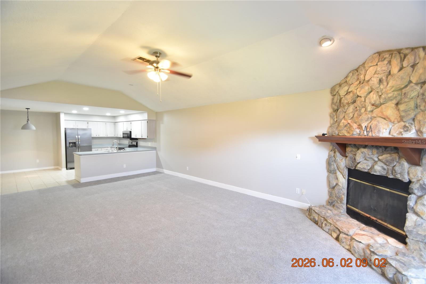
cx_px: 213
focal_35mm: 15
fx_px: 177
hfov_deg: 100.4
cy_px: 142
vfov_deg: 77.3
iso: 800
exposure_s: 1/30
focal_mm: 10
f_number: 3.5
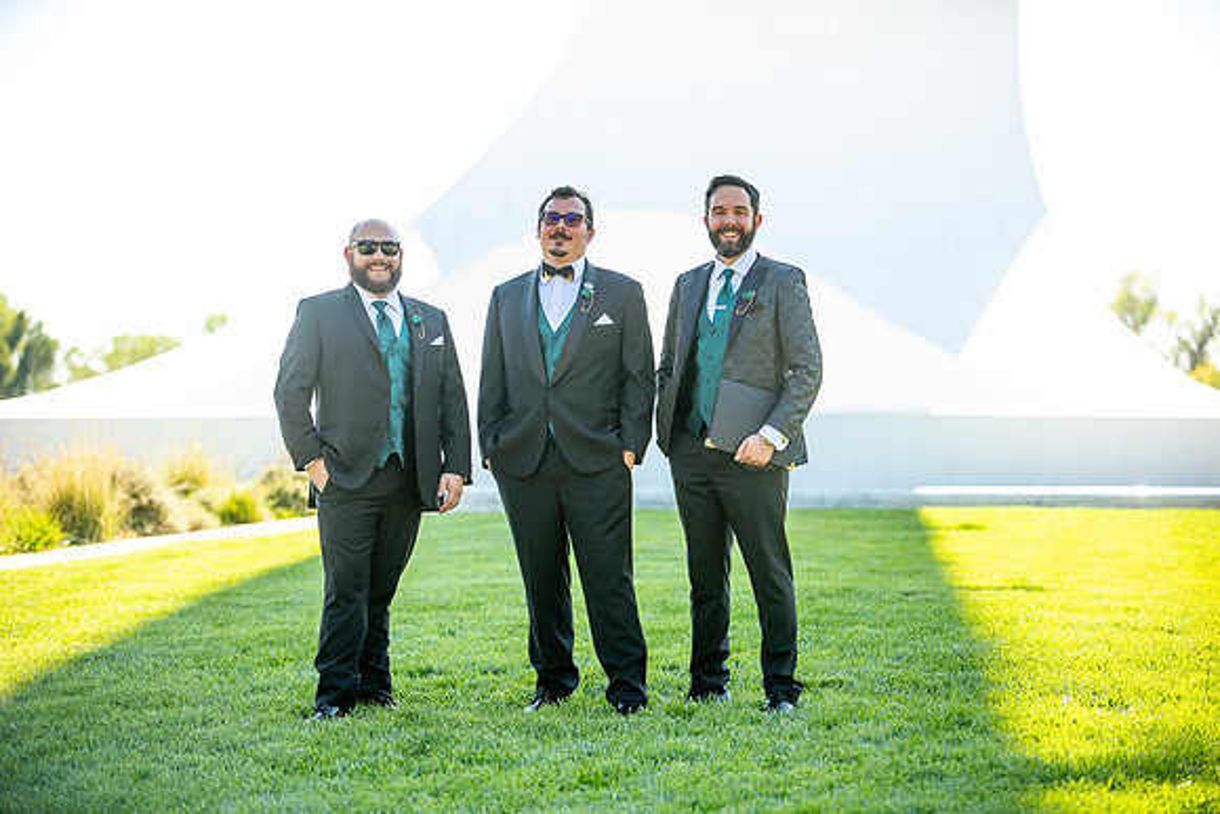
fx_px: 3457
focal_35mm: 102
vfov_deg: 13.4
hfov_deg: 20.0
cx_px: 610
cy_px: 407
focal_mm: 102
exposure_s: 1/1600
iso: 400
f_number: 2.8
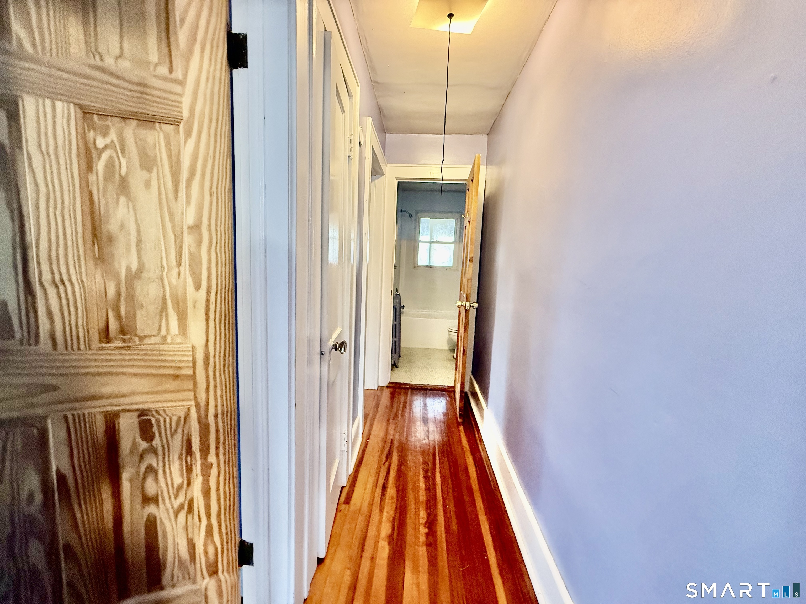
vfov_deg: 85.7
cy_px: 302
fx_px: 326
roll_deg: -2.8
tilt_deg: -6.0
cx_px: 403
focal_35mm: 14
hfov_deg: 102.1
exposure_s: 1/60
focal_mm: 2.22
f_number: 2.2
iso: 640
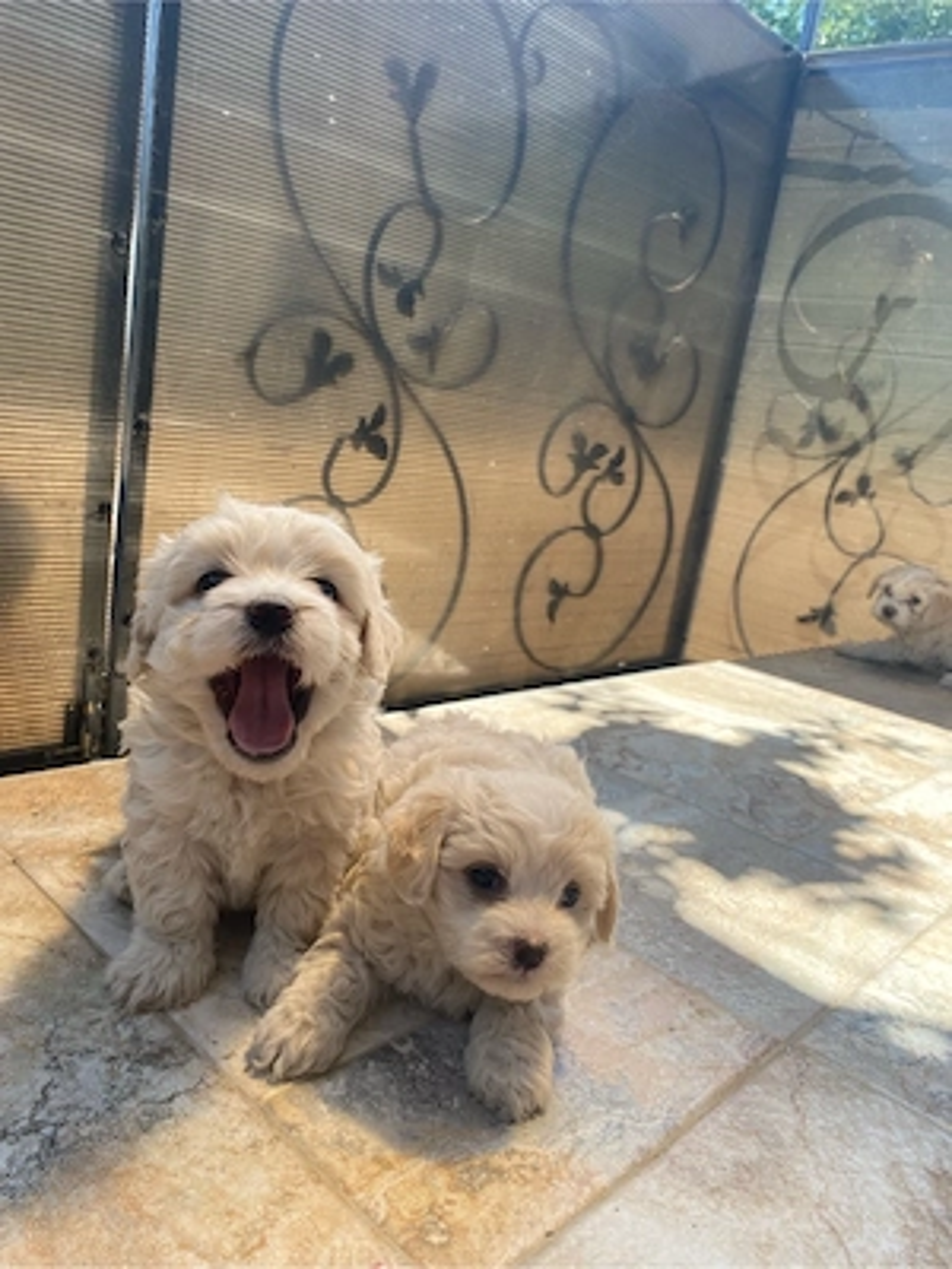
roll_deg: -9.0
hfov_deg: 53.1
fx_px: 953
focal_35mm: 26
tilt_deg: -12.7
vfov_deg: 67.3
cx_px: 476
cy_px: 634
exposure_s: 1/458
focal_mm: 4.25
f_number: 1.8
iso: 32
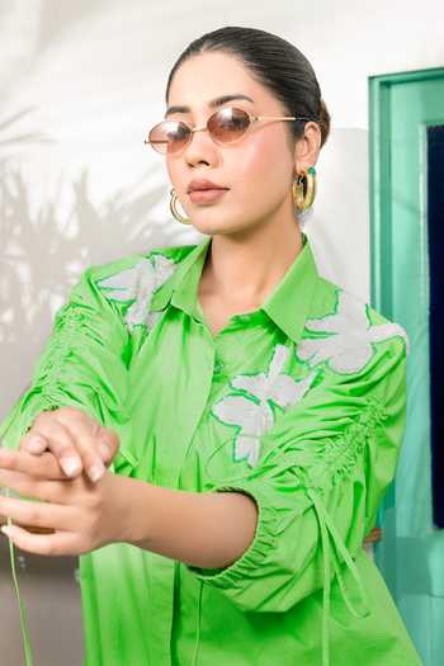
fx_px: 777
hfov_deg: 31.9
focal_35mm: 42
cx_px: 222
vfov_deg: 46.4
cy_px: 333
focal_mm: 42
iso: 100
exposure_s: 1/160
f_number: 6.3
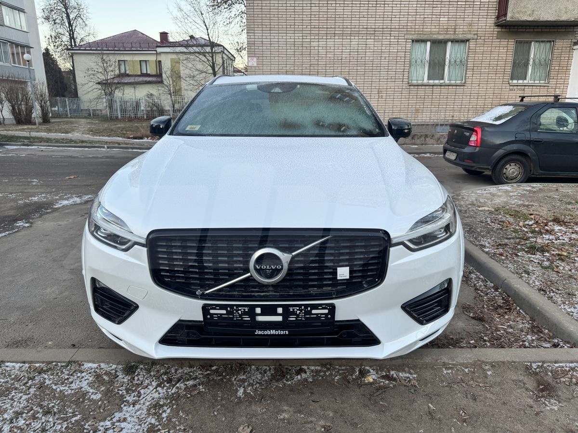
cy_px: 216
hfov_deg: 71.6
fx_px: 401
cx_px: 289
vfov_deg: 56.8
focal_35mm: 24
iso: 64
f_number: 1.78
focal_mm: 6.76
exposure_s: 1/183
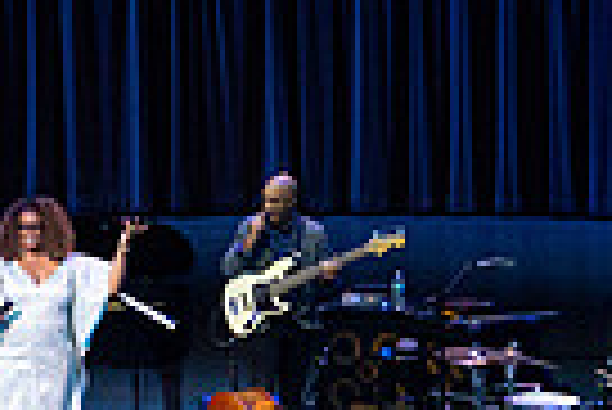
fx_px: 5190
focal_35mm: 305
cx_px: 54
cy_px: -88
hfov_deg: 6.7
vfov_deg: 4.5
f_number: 5.6
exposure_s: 1/320
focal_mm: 70
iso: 2500
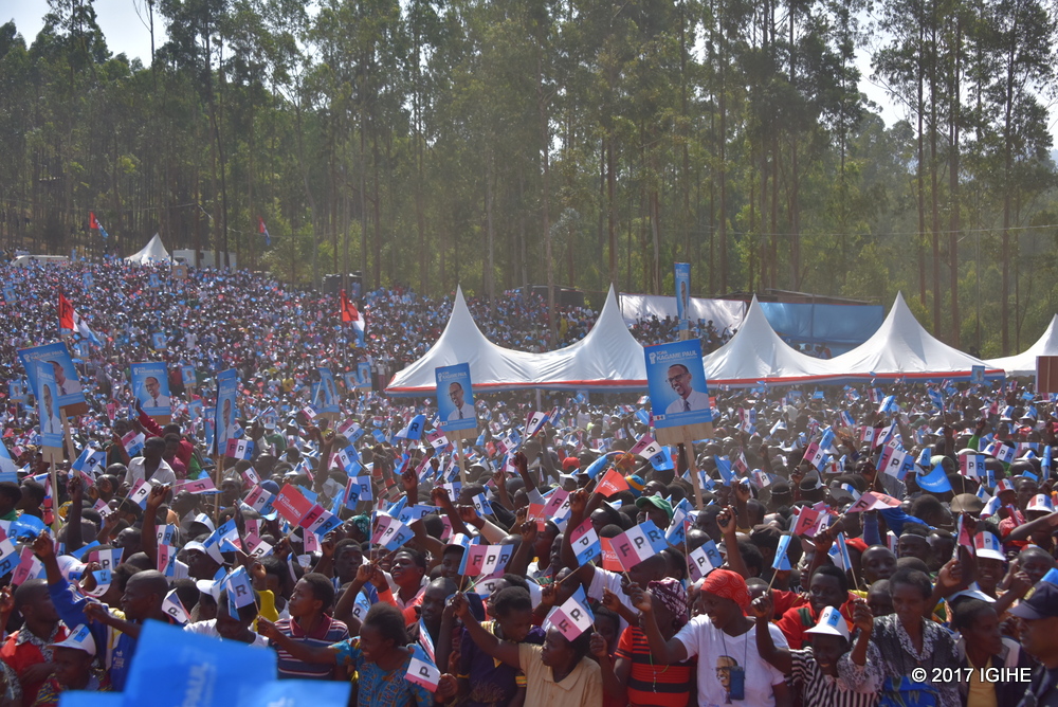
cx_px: 529
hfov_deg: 36.2
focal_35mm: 55
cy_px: 354
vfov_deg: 24.7
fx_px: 1617
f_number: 6.3
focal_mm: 55
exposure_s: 1/2500
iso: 500
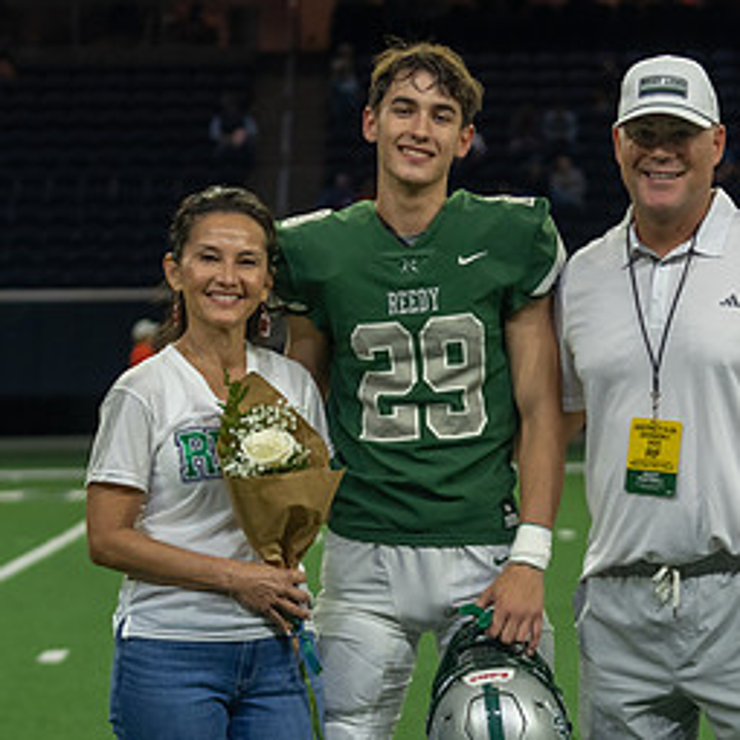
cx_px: 543
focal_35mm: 179
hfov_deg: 9.8
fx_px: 4329
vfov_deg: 9.8
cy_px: 524
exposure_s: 1/320
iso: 1000
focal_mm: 70
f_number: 2.8
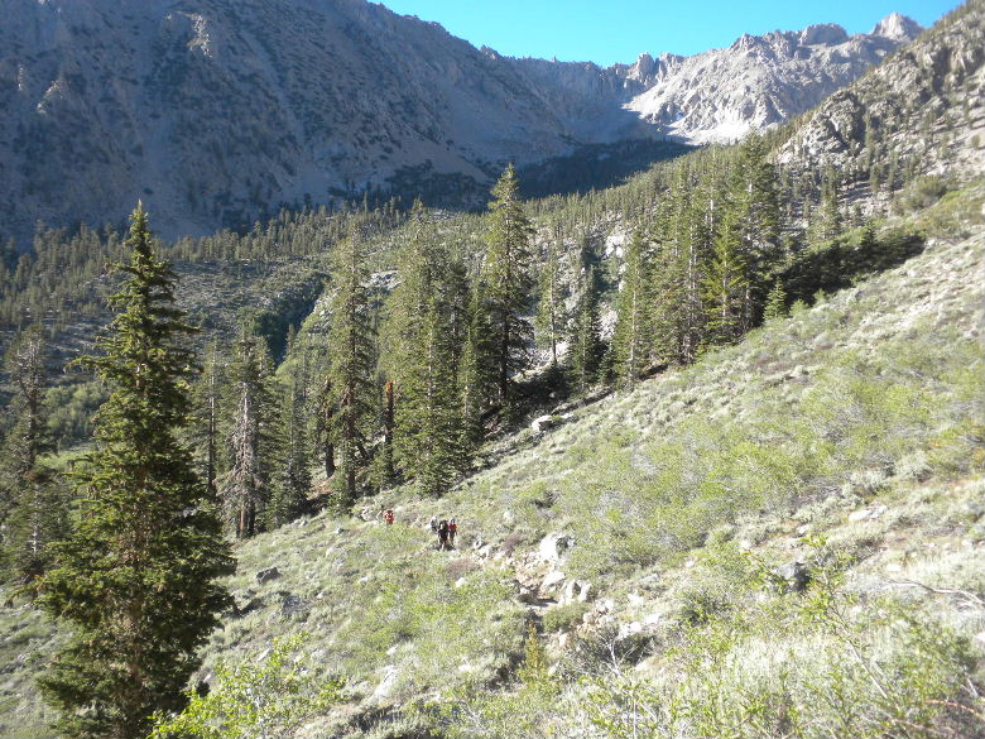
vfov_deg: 38.7
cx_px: 492
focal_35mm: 37
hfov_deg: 50.1
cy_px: 370
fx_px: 1053
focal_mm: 6.6
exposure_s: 1/347
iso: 119
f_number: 3.5
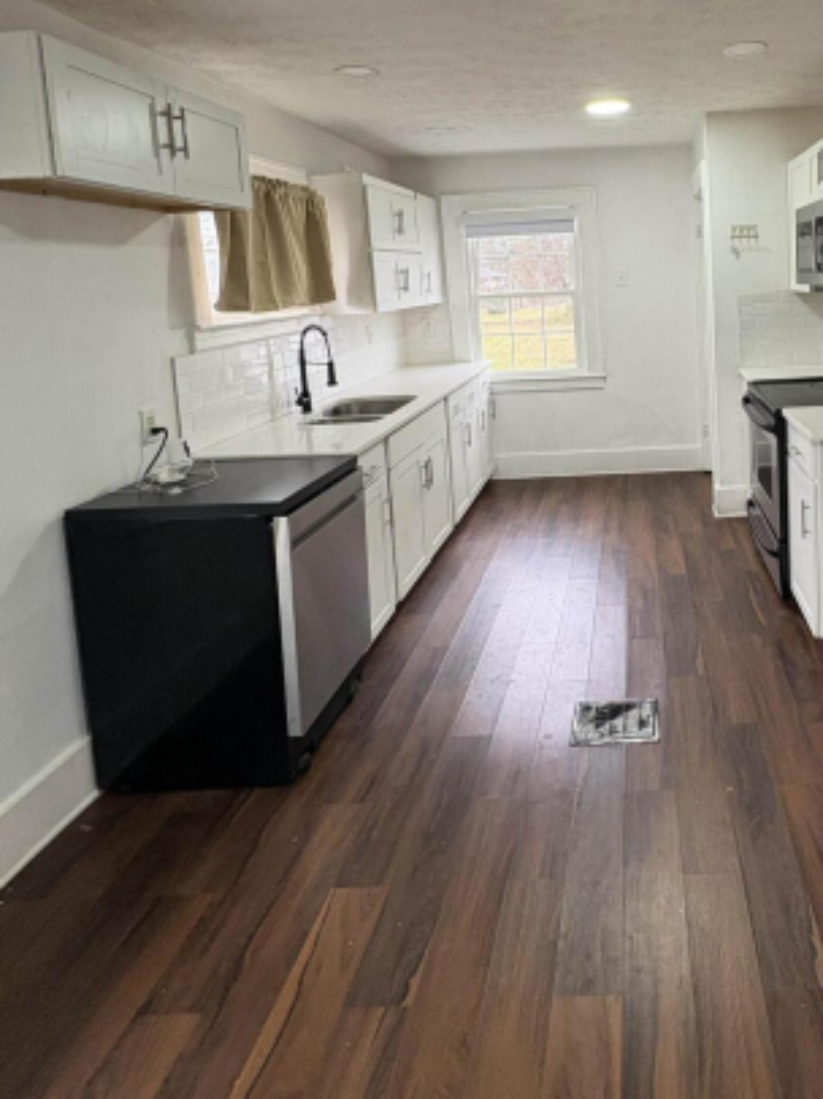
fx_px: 730
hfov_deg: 55.5
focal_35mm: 23
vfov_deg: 71.5
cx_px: 633
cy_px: 356
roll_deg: +2.3
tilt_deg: -6.2
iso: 200
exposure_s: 1/120
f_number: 2.2
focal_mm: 2.22
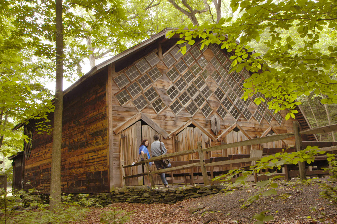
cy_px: 113
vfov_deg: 35.1
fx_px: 356
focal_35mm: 38
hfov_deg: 50.7
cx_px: 174
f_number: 11
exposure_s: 1/6
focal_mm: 24
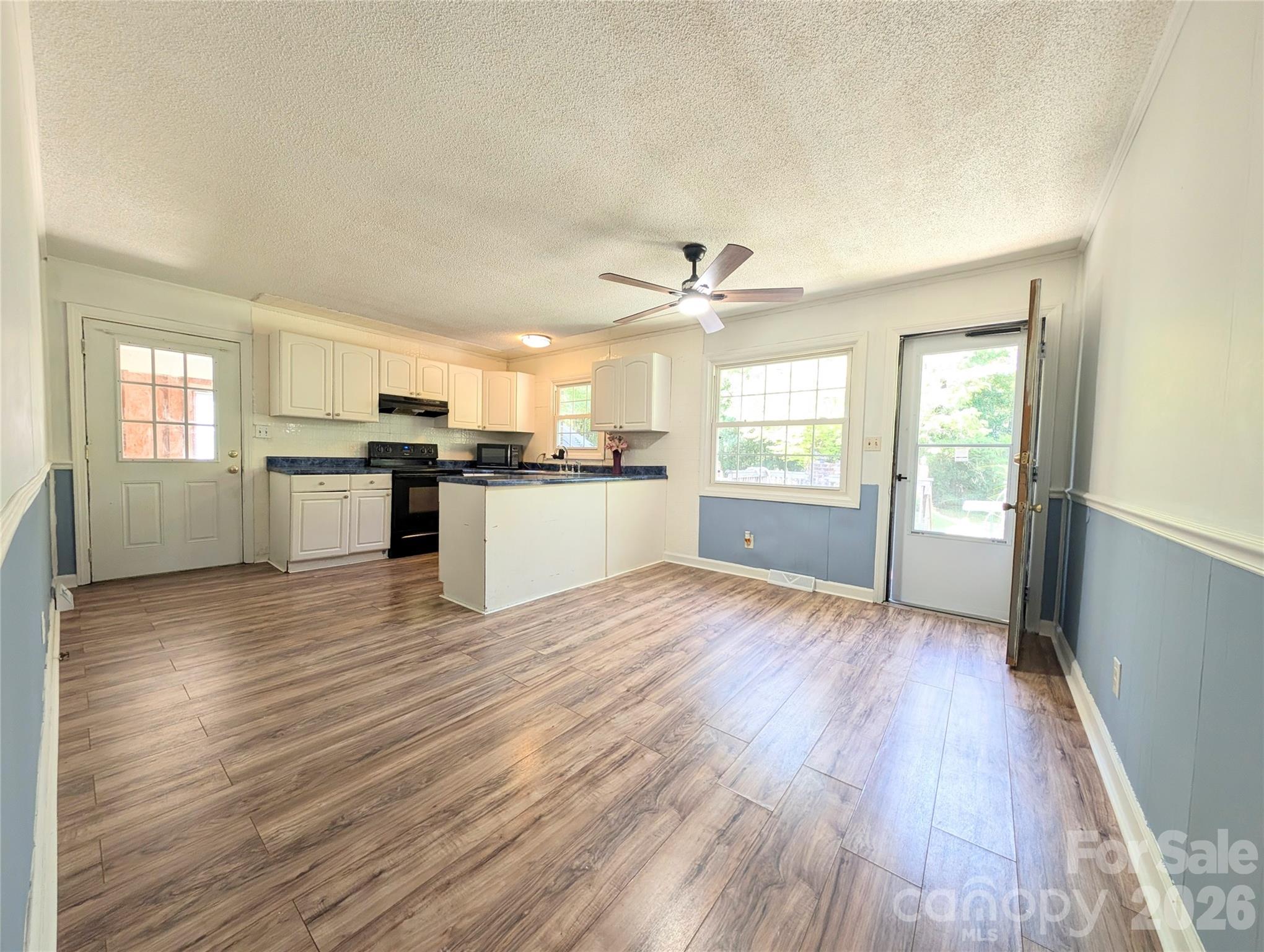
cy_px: 476
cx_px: 632
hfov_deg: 110.5
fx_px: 439
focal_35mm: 12
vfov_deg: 94.6
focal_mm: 2.23
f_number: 1.95
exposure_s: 1/89.4
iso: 257
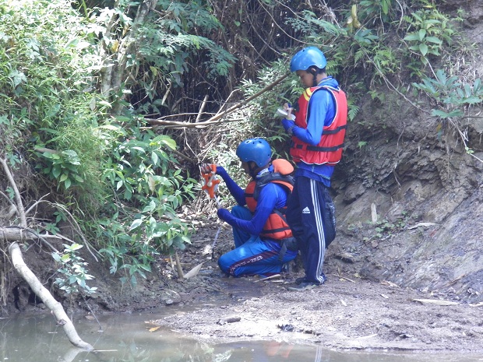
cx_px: 242
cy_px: 181
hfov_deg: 11.0
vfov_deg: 8.3
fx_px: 2498
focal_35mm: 179
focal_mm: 32.1
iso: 200
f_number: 5.1
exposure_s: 1/60
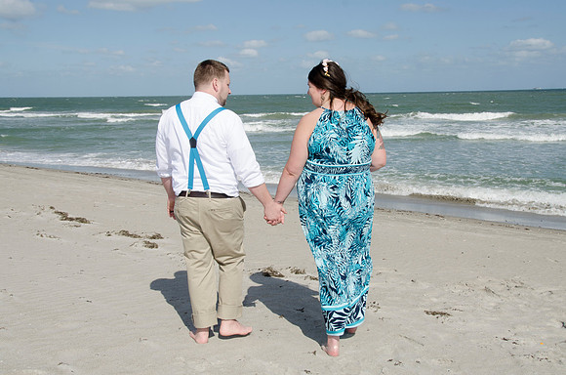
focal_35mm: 42
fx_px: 659
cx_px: 283
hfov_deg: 46.5
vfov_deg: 31.7
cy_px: 188
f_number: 11
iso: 100
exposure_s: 1/250
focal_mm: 28
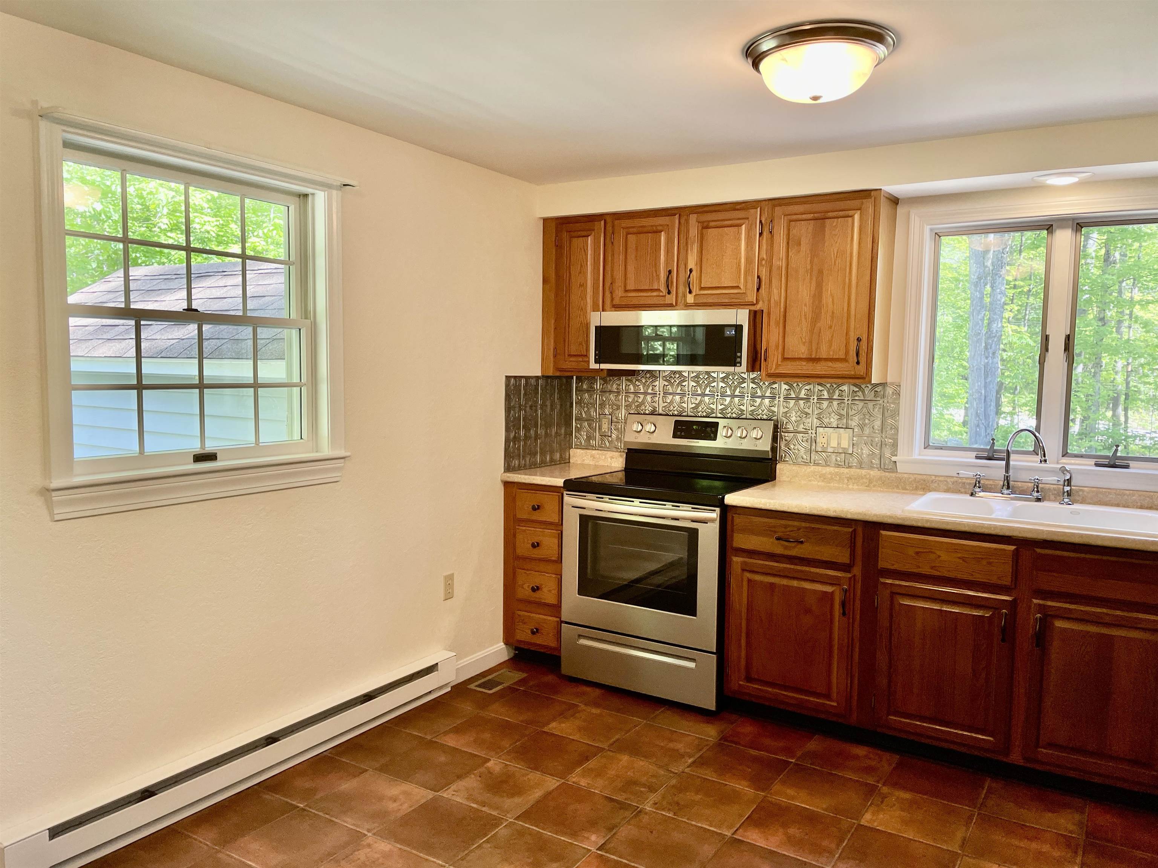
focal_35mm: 26
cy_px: 434
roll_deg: -1.0
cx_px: 579
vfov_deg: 53.1
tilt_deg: -4.5
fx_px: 870
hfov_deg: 67.3
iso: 64
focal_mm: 4.2
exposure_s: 1/120
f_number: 1.6
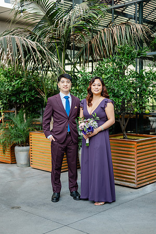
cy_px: 117
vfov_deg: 39.6
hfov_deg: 27.0
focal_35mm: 50
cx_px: 78
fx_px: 325
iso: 80
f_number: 1.8
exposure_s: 1/400
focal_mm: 50
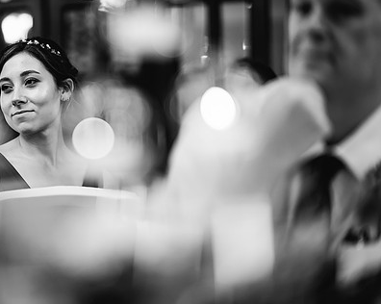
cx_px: 107
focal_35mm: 117
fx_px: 1318
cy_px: 128
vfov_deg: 13.2
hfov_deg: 16.4
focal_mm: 85
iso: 800
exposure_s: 1/250
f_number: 1.4
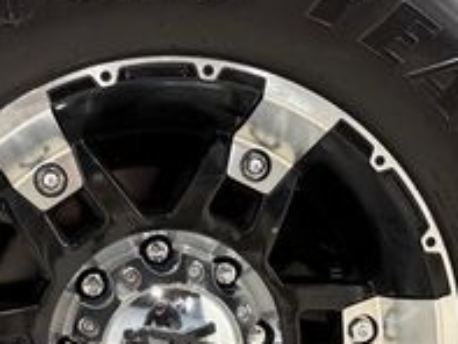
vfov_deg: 18.5
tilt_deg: -7.1
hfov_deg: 25.0
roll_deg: +0.3
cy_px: 321
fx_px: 1033
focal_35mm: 78
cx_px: 179
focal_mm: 6.76
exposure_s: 1/60
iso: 160
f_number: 1.78
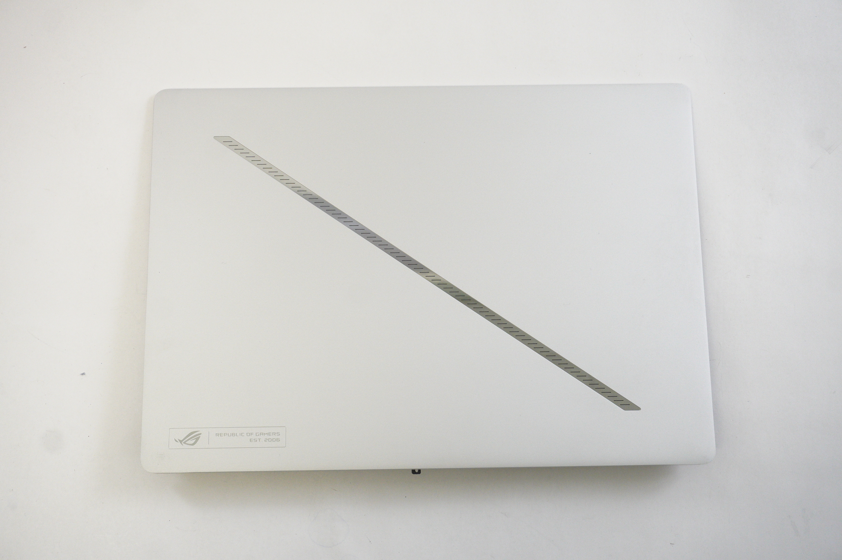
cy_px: 280
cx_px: 421
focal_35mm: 42
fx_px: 981
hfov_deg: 46.4
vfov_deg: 31.8
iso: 2000
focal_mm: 28
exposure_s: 1/100
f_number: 5.6
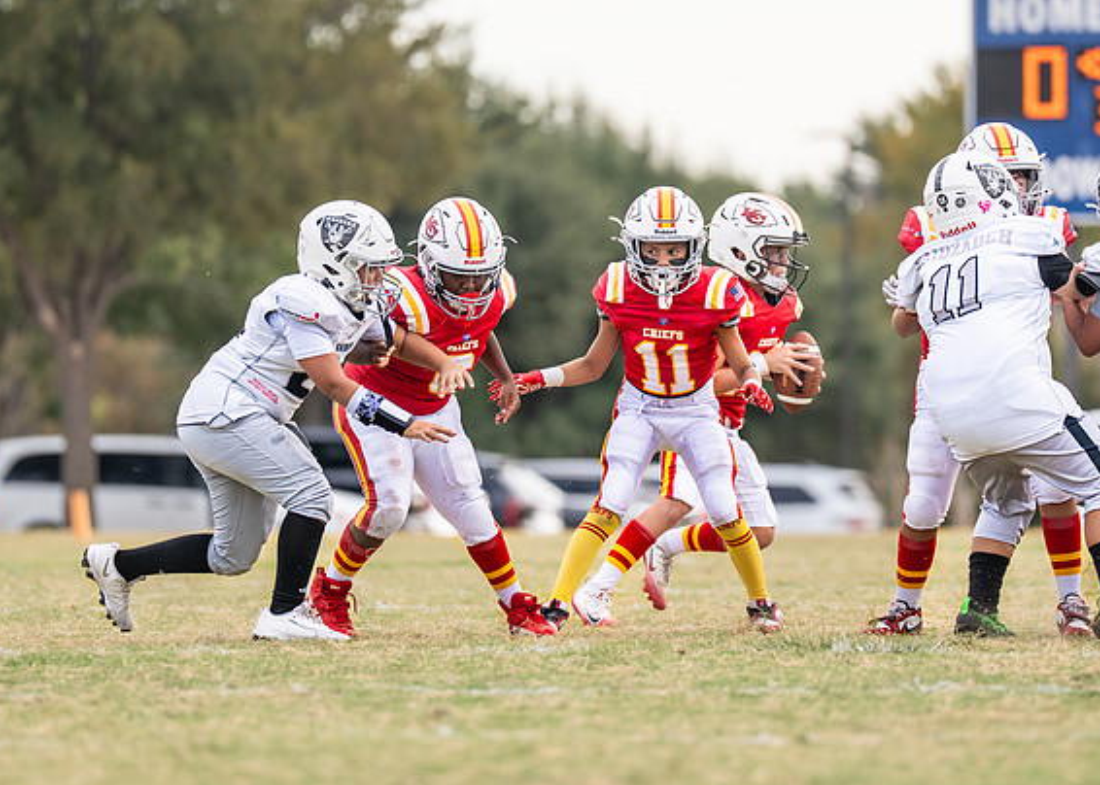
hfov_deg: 4.9
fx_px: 12837
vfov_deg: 3.5
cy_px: 325
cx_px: 655
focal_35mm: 411
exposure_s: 1/1600
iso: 160
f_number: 2.8
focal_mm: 200
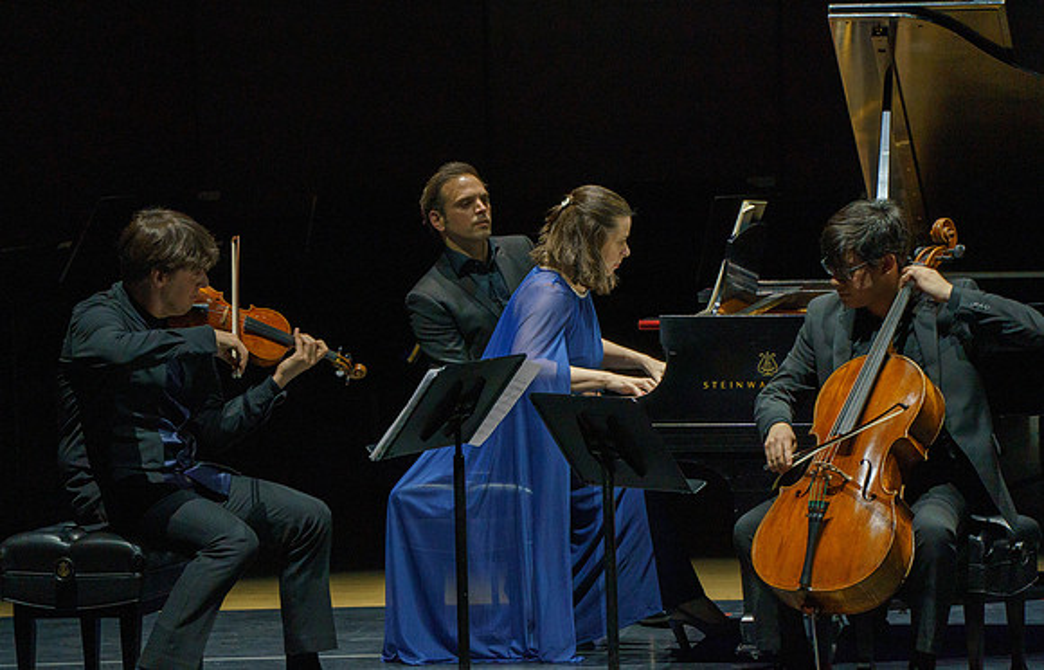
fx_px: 10840
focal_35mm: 378
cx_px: 503
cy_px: 309
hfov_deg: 5.5
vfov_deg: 3.5
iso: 4000
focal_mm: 361
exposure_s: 1/250
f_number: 10
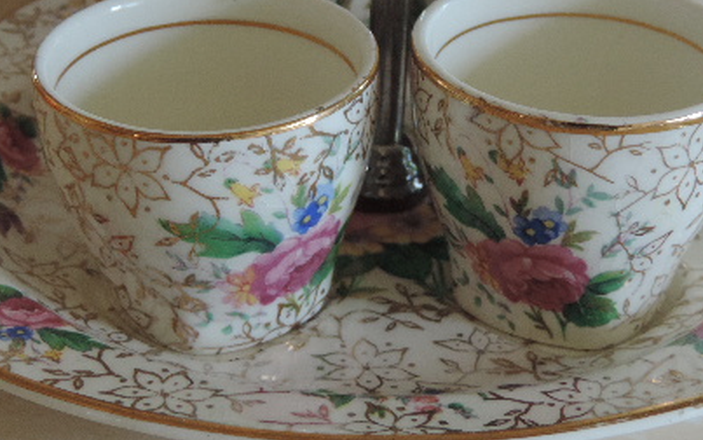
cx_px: 366
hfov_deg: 20.6
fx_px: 1935
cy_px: 103
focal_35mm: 101
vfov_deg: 12.9
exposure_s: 1/15
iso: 400
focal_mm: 10.7
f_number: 3.7
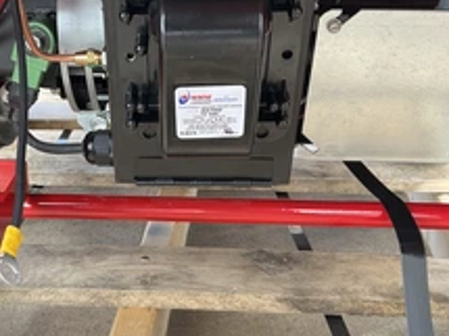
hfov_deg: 35.0
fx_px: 700
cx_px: 129
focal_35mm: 54
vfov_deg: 27.0
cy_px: 182
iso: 25
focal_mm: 3
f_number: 1.8
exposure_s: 1/122
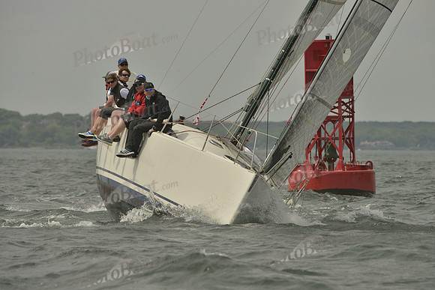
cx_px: 218
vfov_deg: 3.4
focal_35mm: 400
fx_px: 4834
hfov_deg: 5.2
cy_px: 145
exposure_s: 1/1250
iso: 280
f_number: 10
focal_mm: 400
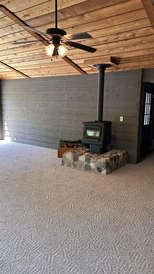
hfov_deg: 42.8
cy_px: 133
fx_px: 196
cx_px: 89
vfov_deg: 69.8
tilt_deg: -7.6
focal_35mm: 27
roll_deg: -1.4
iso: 125
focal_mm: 6.86
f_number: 1.78
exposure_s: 1/60
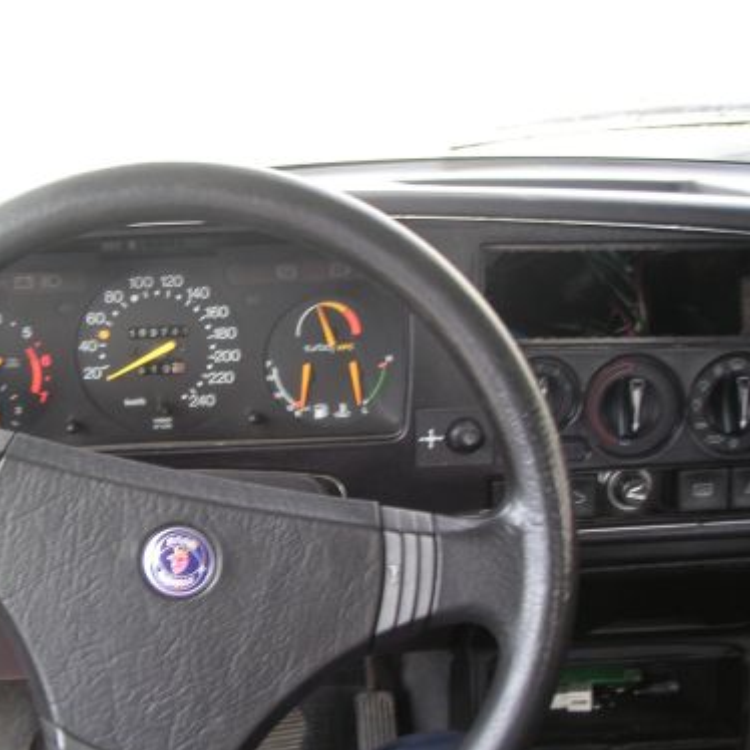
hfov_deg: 36.3
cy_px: 381
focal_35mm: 46
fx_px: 1128
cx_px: 239
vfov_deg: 36.8
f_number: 2.8
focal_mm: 6
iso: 80
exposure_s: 1/45
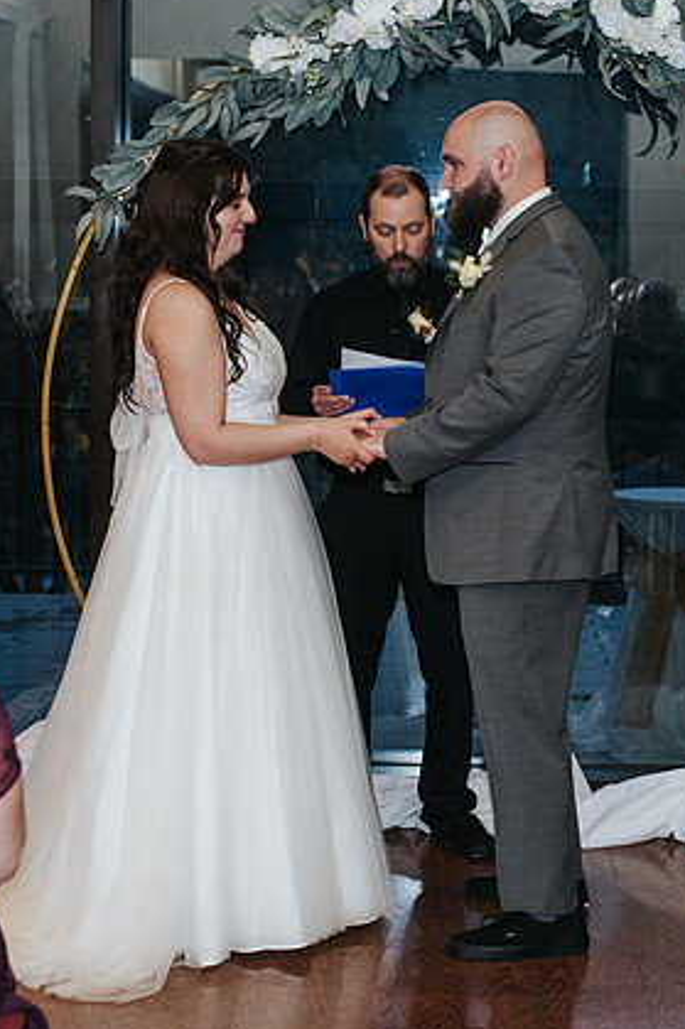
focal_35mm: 82
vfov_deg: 24.8
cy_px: 495
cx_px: 386
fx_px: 2342
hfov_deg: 16.6
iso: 800
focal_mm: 50
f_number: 3.2
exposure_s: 1/200
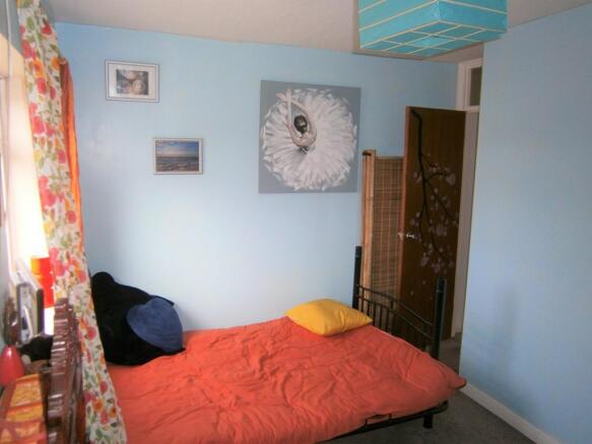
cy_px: 222
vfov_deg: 53.0
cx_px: 296
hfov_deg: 67.3
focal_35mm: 26
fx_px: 445
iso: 125
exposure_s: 1/30
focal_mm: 4.7
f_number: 2.8
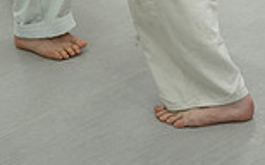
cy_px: -217
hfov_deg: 17.8
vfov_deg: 10.0
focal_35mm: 116
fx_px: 837
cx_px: 37
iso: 2200
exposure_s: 1/400
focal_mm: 39
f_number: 4
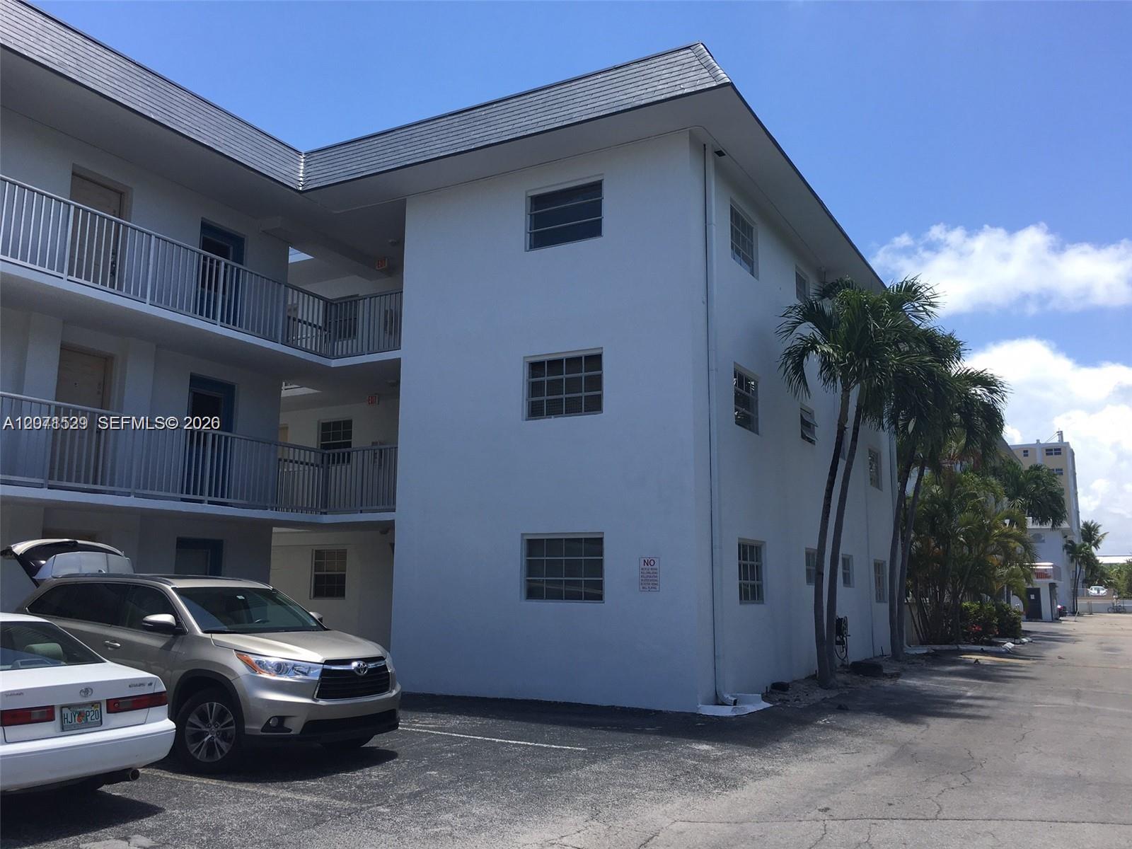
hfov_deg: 61.7
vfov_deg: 48.2
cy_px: 424
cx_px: 566
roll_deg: -0.3
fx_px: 948
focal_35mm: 29
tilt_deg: +10.2
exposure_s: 1/1040
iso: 25
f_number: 2.2
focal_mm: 4.15
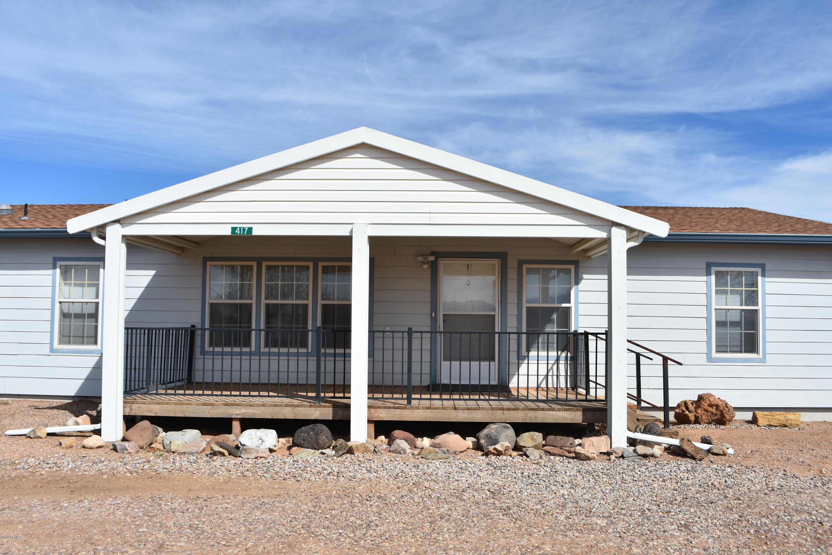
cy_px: 278
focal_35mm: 27
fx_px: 624
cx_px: 416
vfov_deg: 47.9
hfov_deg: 67.4
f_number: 8
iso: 110
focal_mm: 18
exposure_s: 1/500
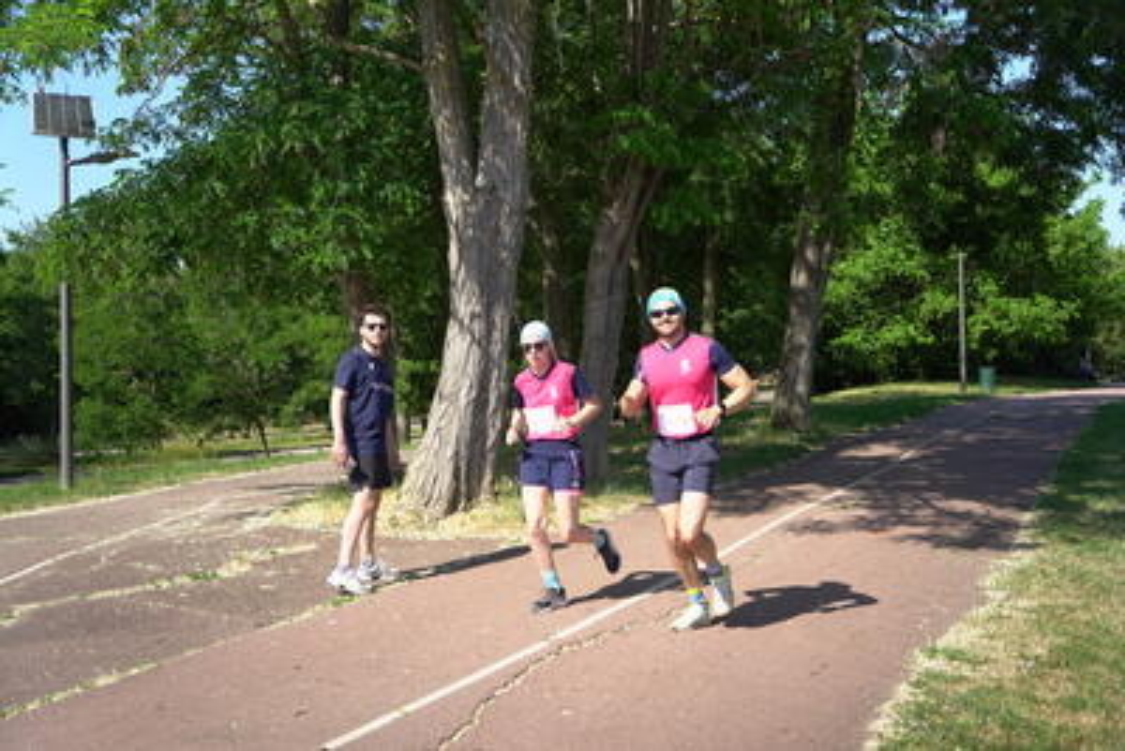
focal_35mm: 39
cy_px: 376
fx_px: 1210
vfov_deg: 34.5
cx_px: 562
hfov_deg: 49.9
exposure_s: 1/8000
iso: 640
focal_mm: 38.7
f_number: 2.8
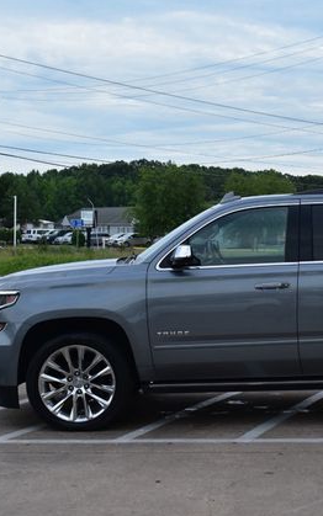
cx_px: 284
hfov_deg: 18.3
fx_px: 986
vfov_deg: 29.4
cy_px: 260
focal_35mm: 70
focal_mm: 30
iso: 400
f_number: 9
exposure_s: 1/100
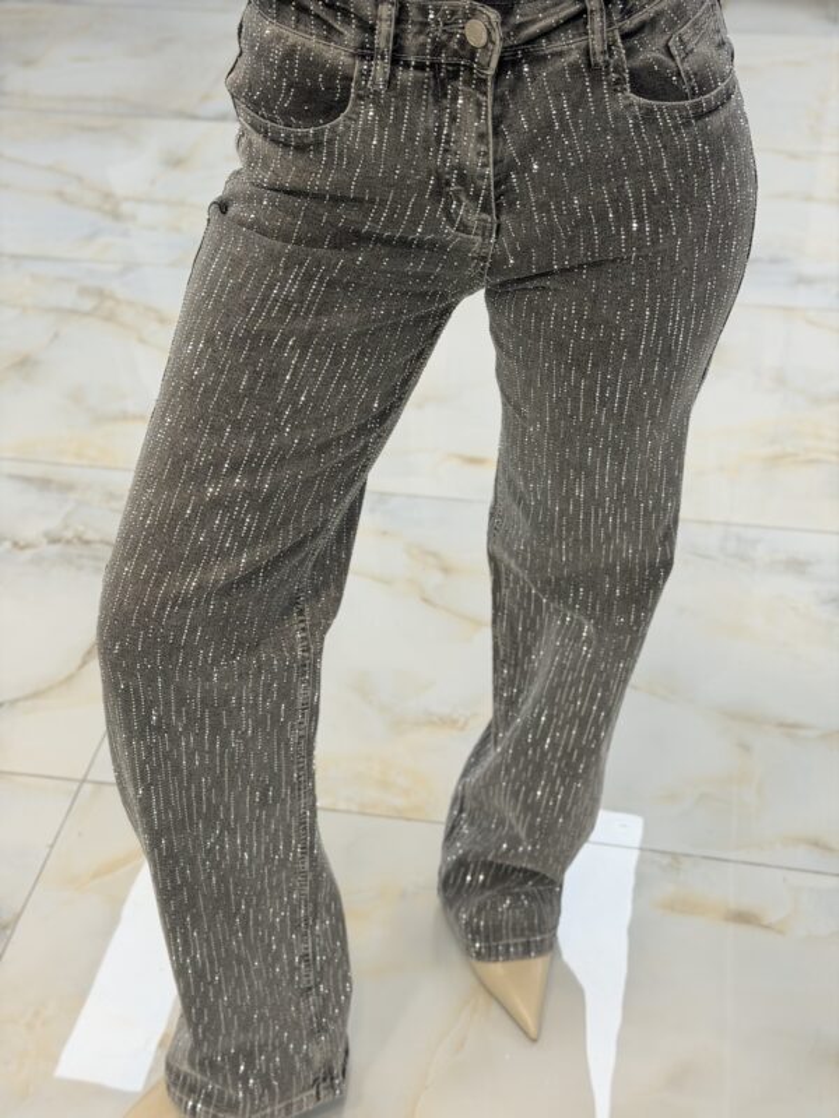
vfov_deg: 39.7
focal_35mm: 48
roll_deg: +1.5
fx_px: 1551
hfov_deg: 30.3
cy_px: 559
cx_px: 420
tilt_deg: -40.2
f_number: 1.78
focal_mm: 6.76
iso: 80
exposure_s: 1/100
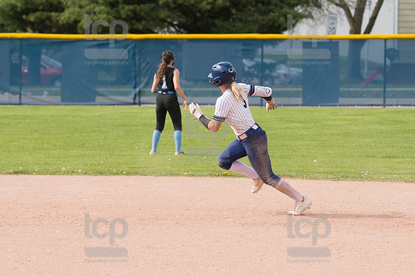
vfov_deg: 5.6
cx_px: 208
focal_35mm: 247
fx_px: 2846
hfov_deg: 8.3
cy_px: 138
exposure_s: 1/1600
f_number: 5.6
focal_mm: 165
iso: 400
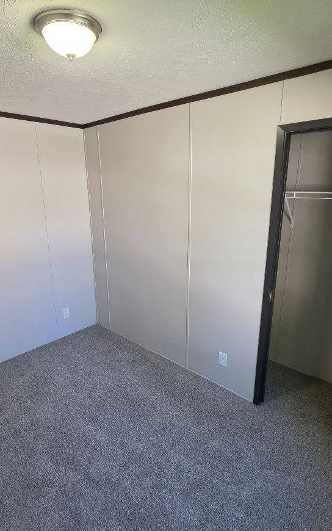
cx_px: 152
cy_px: 272
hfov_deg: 62.1
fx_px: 275
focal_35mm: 19
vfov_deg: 88.0
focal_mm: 2.2
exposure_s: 1/120
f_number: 1.9
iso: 200
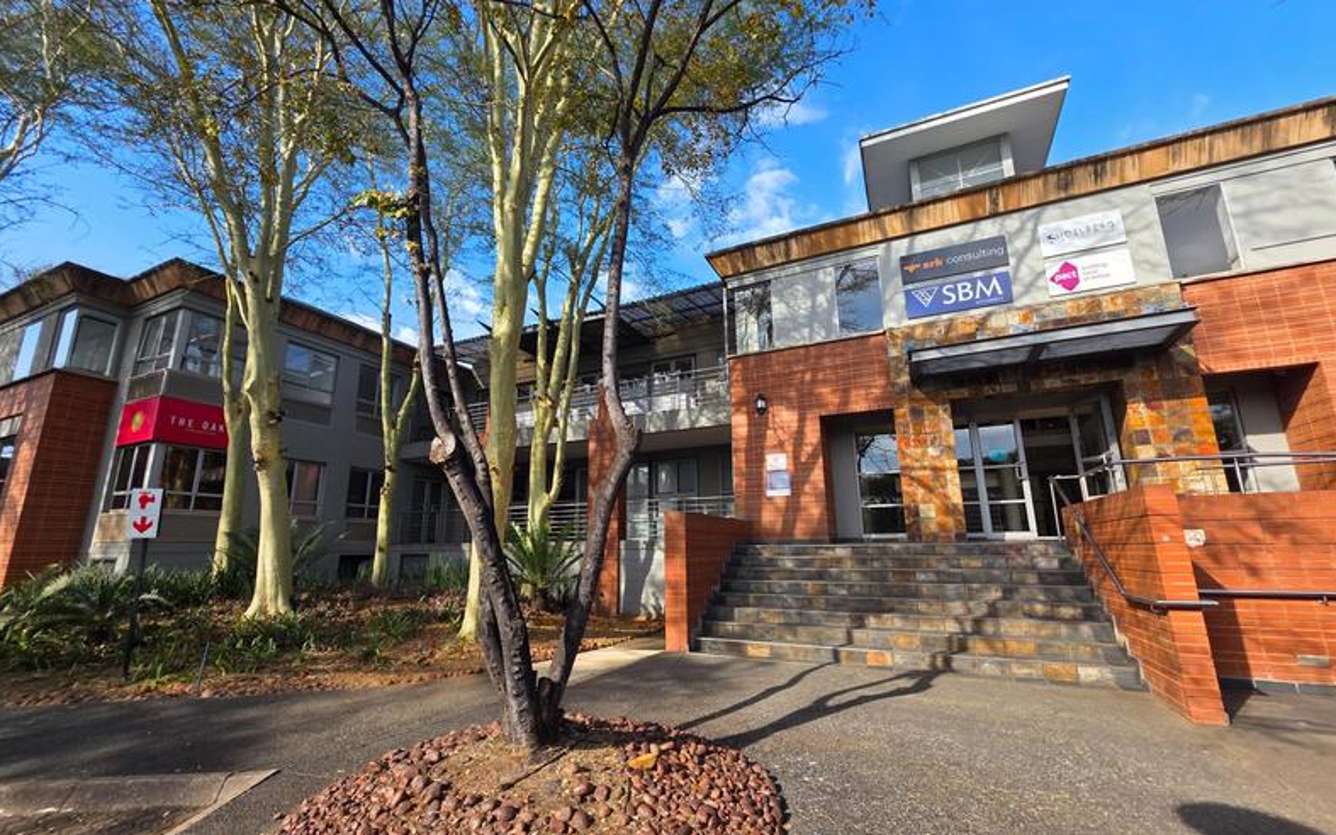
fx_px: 510
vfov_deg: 78.6
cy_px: 426
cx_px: 664
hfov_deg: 105.3
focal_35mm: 14
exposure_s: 1/488
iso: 40
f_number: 1.9
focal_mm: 2.2
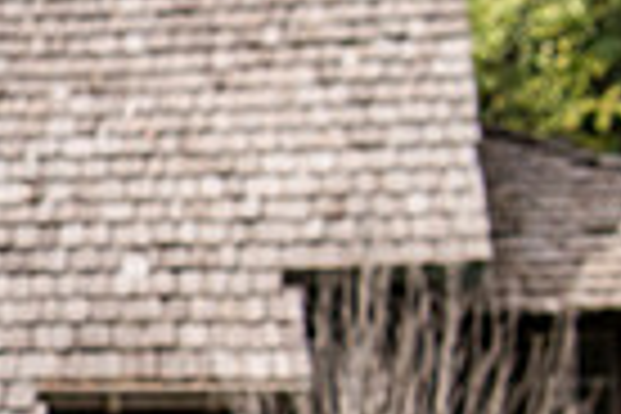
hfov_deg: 9.8
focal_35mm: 193
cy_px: 526
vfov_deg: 7.1
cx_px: -693
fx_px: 3329
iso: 500
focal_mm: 31
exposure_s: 1/1600
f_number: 3.5
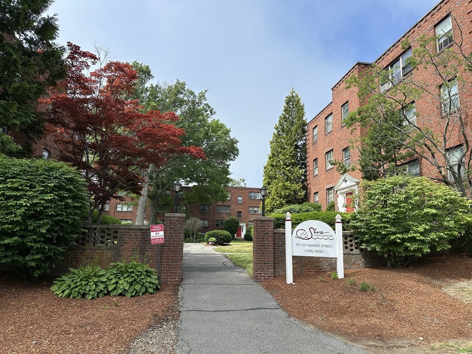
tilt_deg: +11.1
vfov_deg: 56.8
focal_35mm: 24
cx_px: 236
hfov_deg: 71.6
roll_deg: -1.5
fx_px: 327
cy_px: 177
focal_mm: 6.86
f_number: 1.78
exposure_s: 1/3247
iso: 80
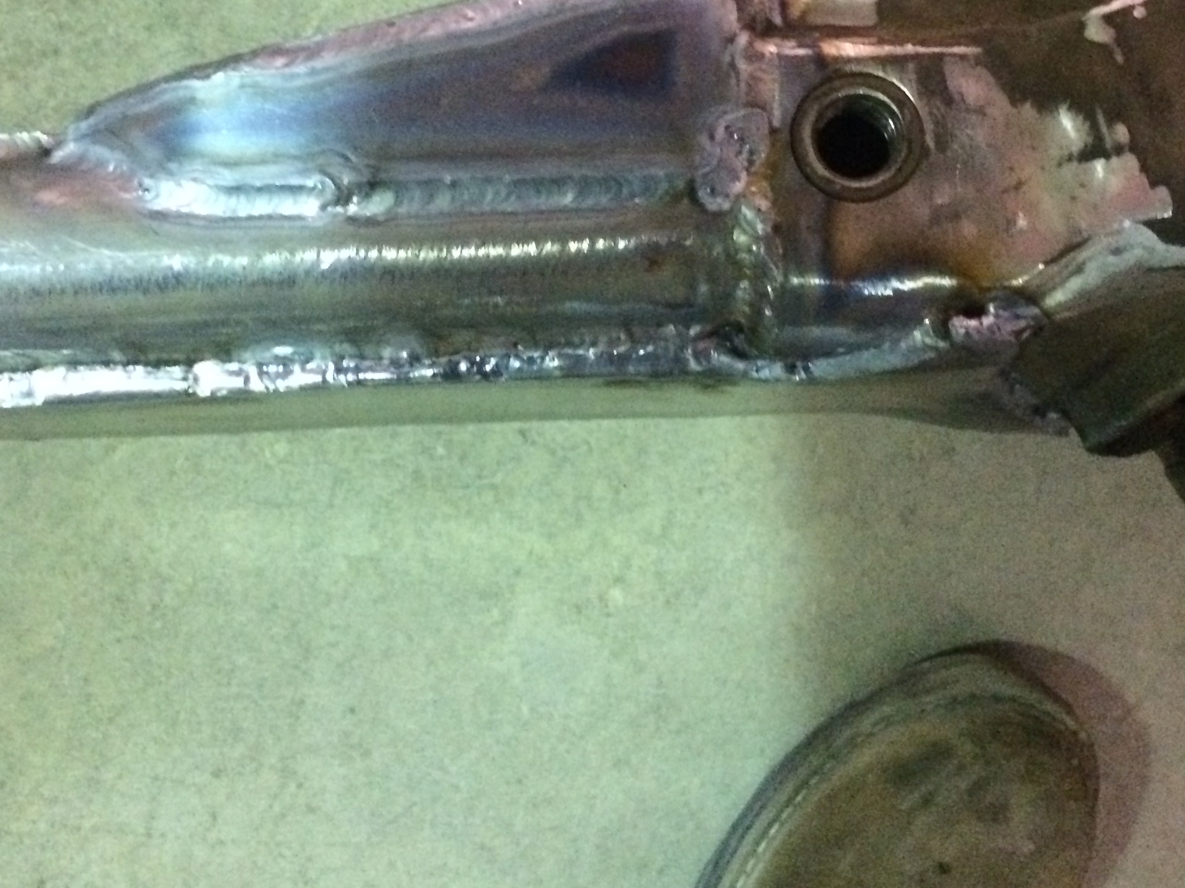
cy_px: 176
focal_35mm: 48
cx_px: 602
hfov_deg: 39.7
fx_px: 1643
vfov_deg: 29.6
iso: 640
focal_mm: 4.15
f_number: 2.2
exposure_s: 1/15
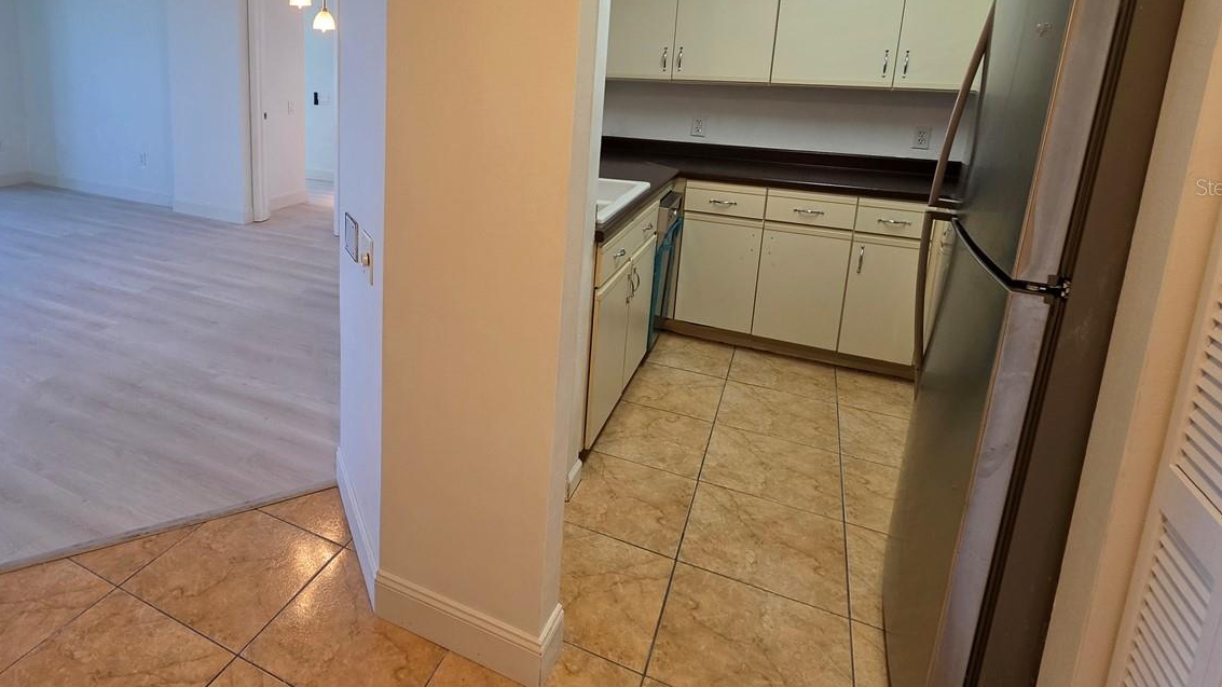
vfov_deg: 53.7
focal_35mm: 20
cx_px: 435
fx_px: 648
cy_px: 187
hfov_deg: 84.4
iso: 160
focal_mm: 2.2
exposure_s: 1/120
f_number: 1.9
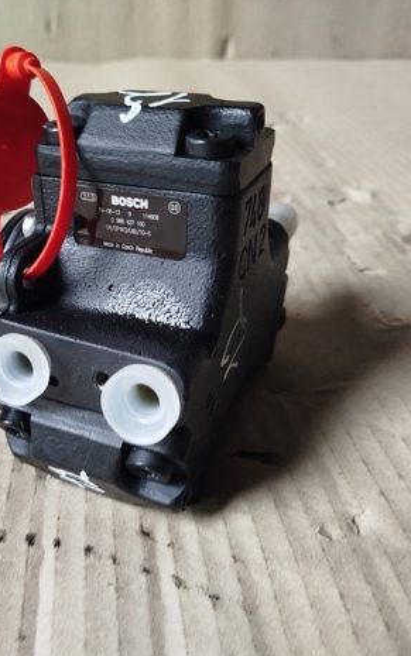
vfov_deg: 55.3
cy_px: 332
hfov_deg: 35.6
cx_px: 106
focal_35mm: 35
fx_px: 627
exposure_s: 1/33
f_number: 1.7
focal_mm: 5.31
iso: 160
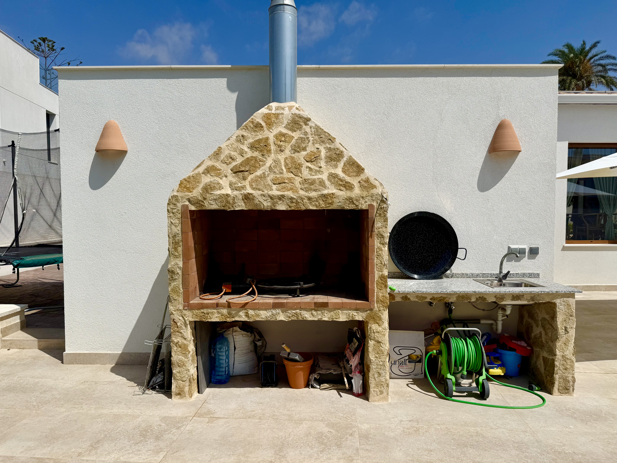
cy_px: 232
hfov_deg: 71.6
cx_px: 308
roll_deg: -0.2
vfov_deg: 56.8
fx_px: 428
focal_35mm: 24
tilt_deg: -1.5
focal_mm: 6.76
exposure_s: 1/11905
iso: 80
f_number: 1.78
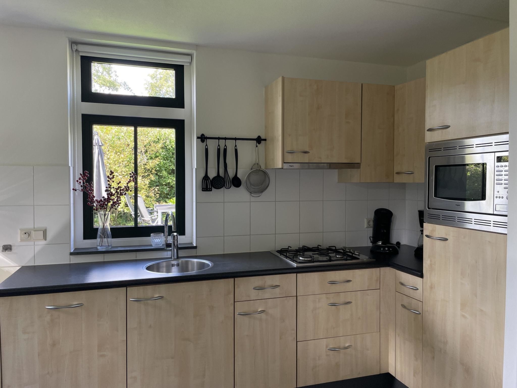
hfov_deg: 67.3
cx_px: 258
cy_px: 194
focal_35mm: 26
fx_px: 388
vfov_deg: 53.1
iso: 50
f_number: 1.6
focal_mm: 4.2
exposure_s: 1/121
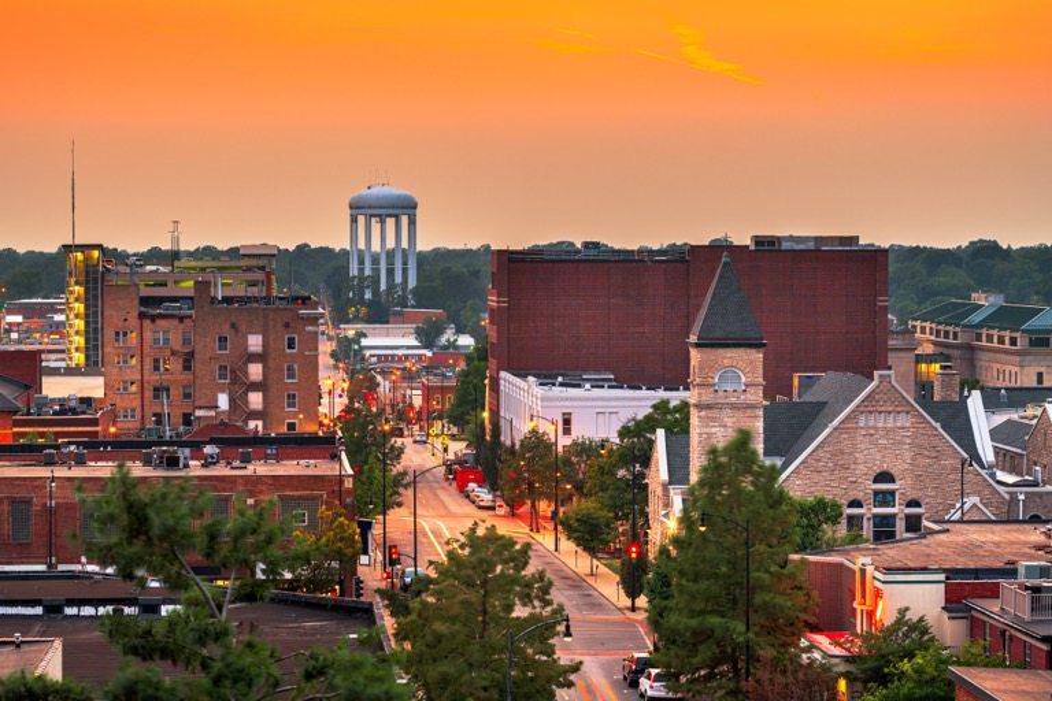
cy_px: 350
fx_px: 2922
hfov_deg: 20.4
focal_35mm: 100
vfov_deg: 13.7
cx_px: 526
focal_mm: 100
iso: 64
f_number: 9
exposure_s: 30
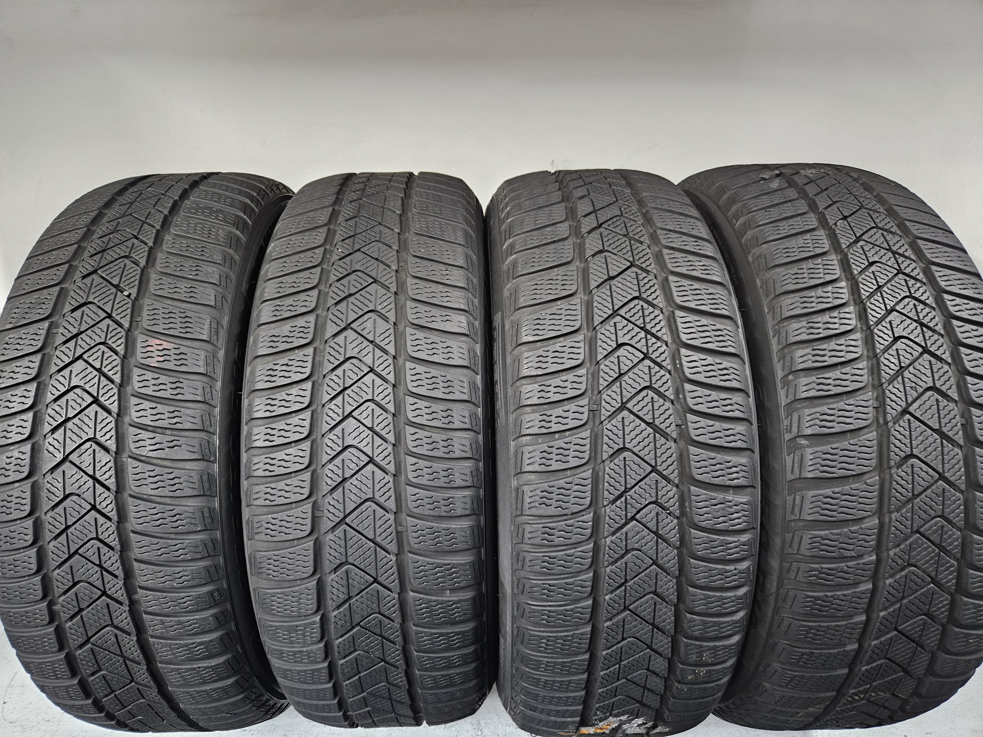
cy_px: 368
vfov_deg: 58.9
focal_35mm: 23
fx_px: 653
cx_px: 492
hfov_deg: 73.9
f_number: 1.8
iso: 800
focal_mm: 5.4
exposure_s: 1/25
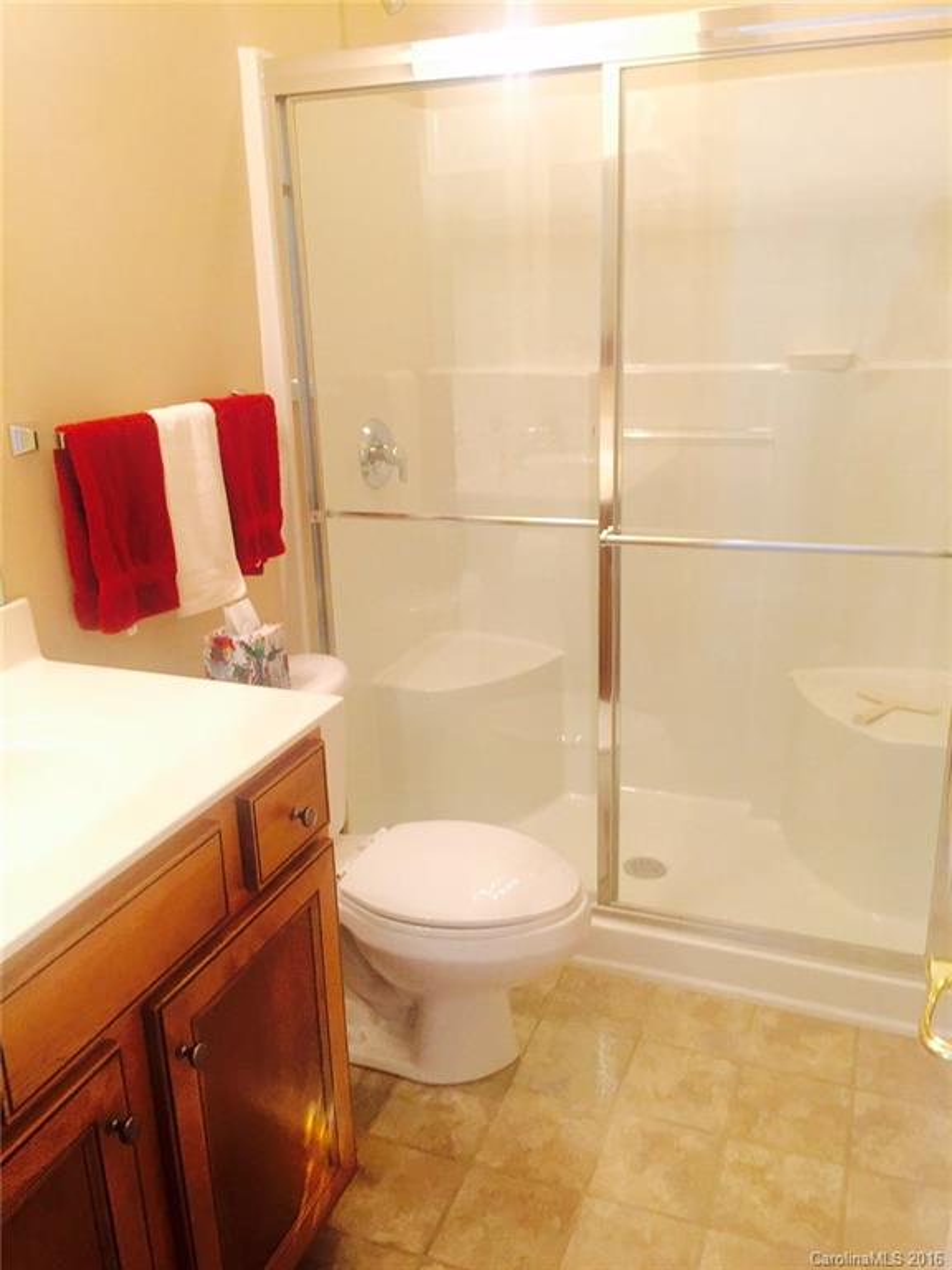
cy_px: 635
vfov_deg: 61.7
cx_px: 476
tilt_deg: -17.4
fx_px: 1063
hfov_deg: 48.2
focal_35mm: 29
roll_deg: +0.7
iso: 100
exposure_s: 1/30
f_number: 2.2
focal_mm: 4.15
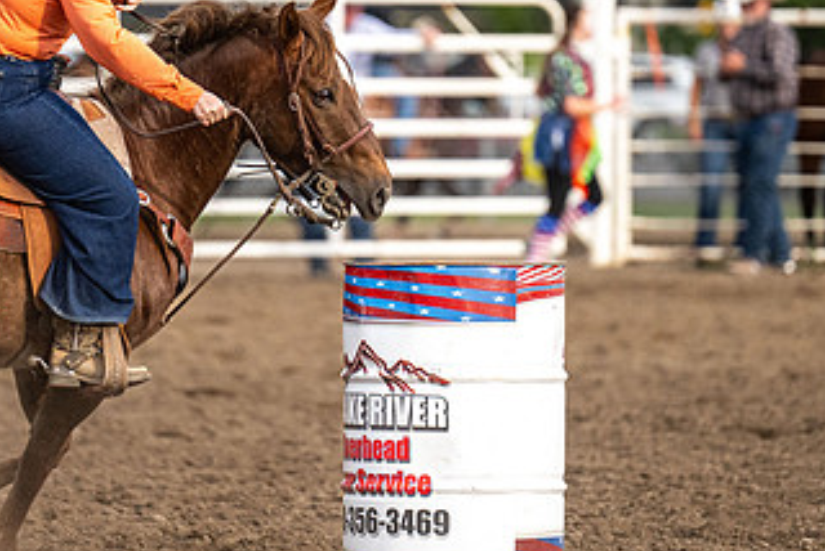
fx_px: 10299
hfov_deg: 4.6
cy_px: 101
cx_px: 285
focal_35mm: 449
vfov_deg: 3.1
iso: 1250
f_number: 2.8
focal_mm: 200
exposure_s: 1/8000
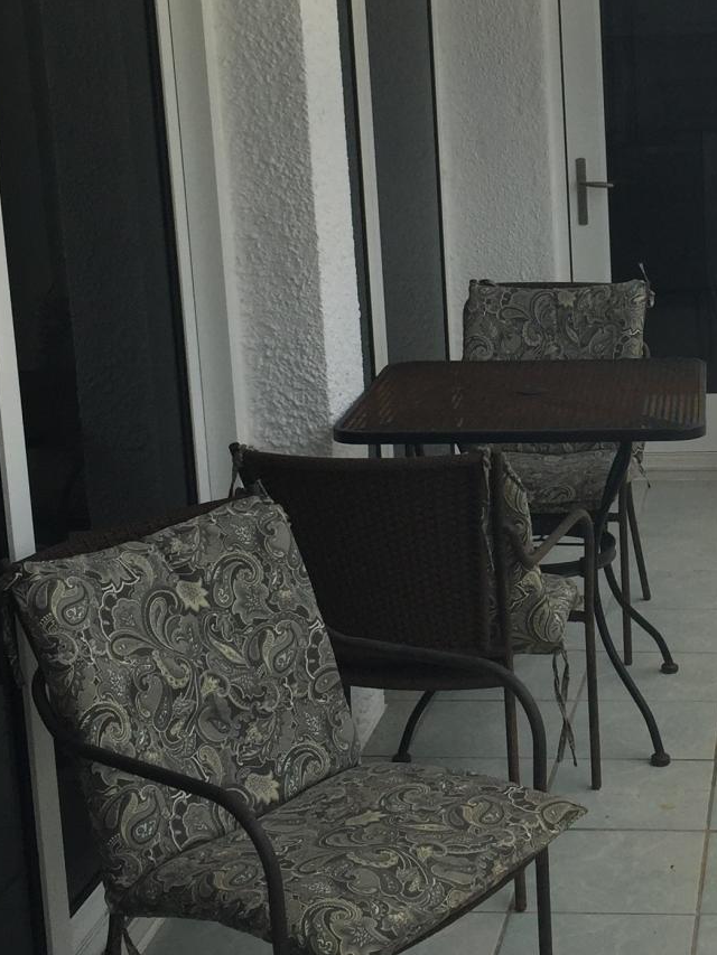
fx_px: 1878
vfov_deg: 28.4
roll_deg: +2.1
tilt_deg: -8.9
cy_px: 346
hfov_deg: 21.2
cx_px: 646
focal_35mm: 68
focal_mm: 4.15
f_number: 2.2
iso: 32
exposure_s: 1/2639
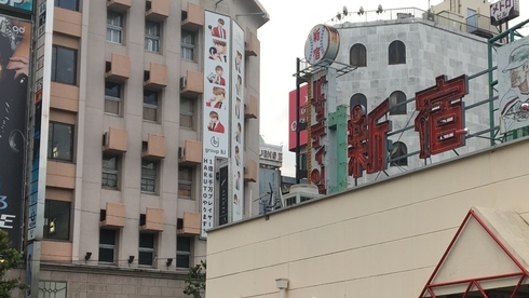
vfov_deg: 18.1
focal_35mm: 66
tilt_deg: +9.4
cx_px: 369
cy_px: 233
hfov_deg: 31.5
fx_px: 926
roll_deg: +0.6
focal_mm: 4.15
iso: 25
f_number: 2.2
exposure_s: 1/169
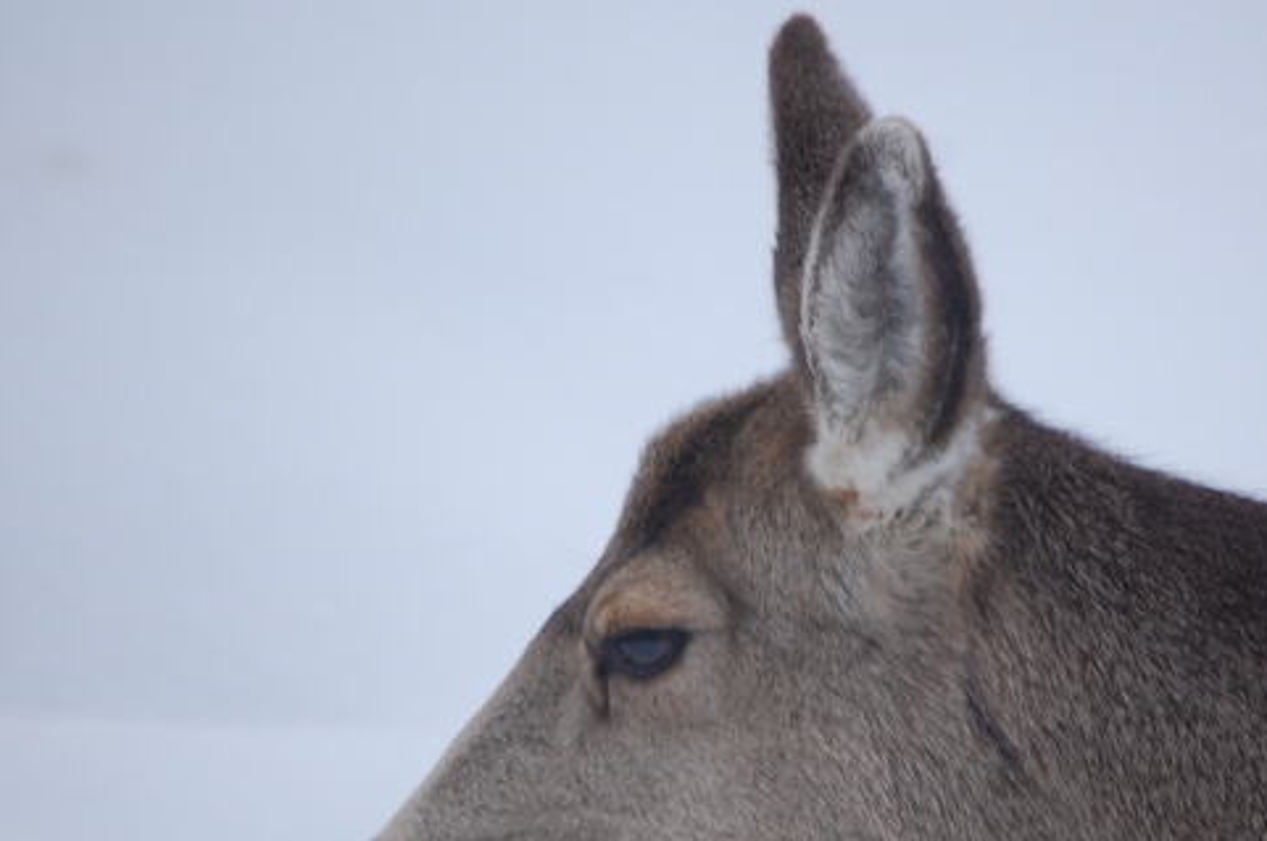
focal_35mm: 439
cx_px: 830
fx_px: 15417
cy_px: 602
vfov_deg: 3.1
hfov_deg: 4.7
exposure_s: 1/800
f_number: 5.6
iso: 400
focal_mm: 185
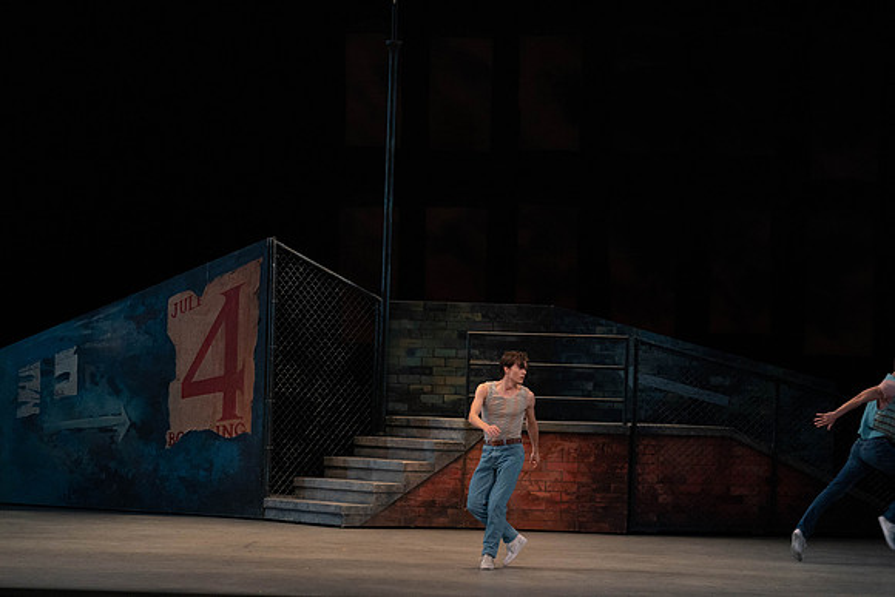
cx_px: 448
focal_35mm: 129
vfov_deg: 10.6
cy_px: 298
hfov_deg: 15.9
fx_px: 3208
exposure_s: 1/400
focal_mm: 129
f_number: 4.5
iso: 3200
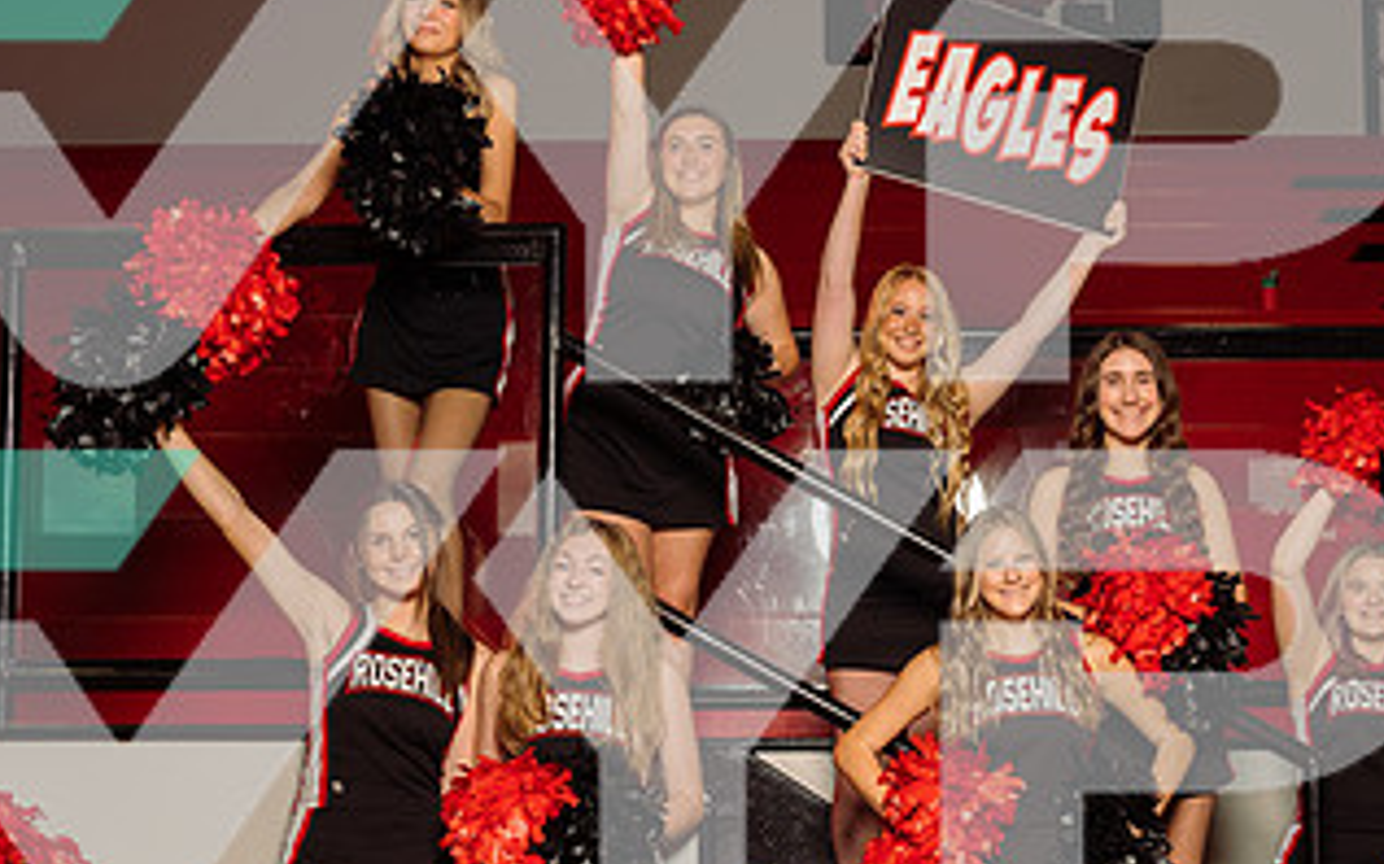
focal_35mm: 56
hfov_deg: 36.1
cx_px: 856
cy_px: 683
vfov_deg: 22.8
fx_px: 2112
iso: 250
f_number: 6.3
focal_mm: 30
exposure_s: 1/250
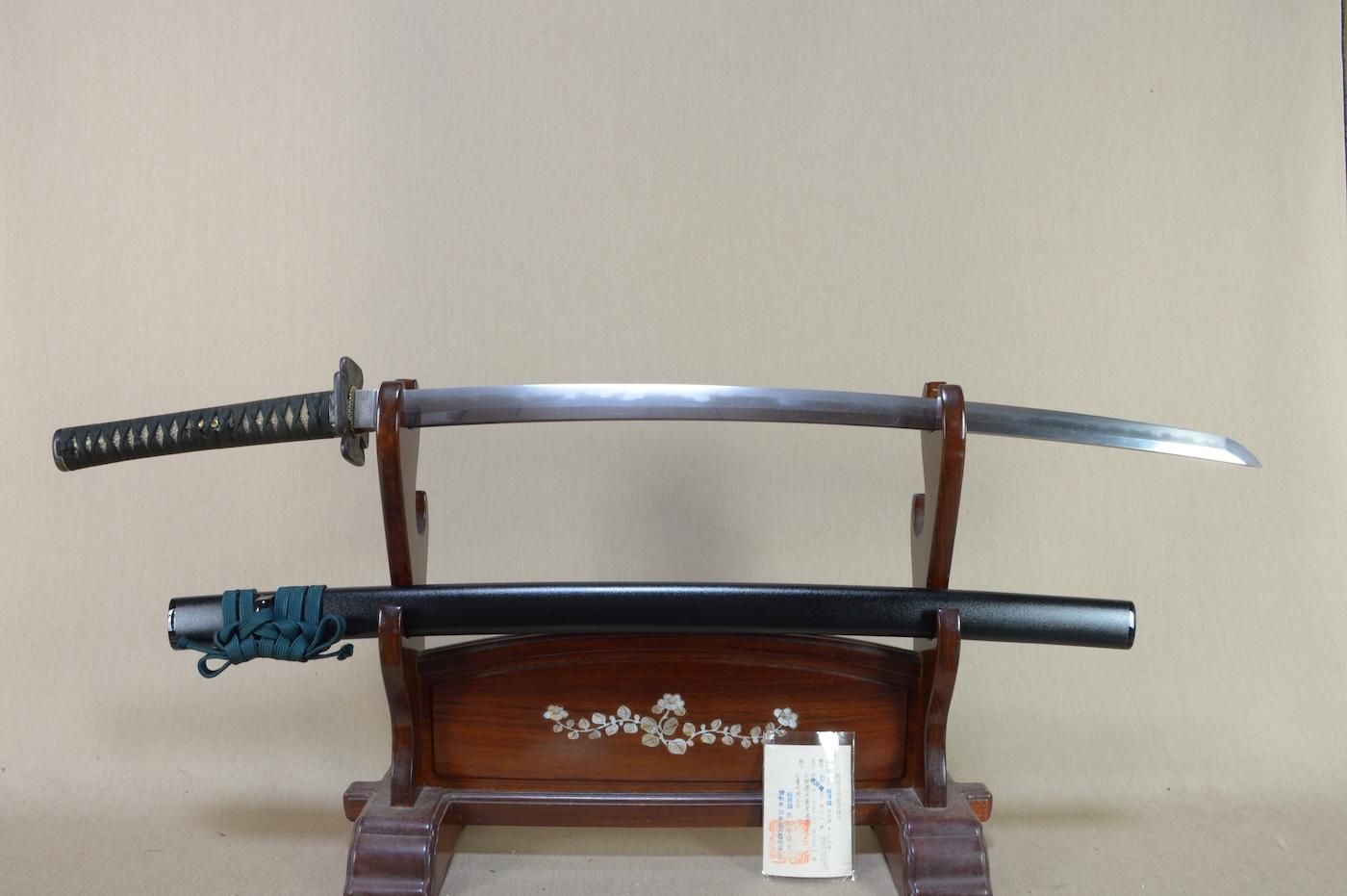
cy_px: 448
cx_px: 674
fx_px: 1009
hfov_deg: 67.4
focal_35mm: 27
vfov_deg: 47.9
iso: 400
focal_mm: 18
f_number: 11
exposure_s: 1/1.6
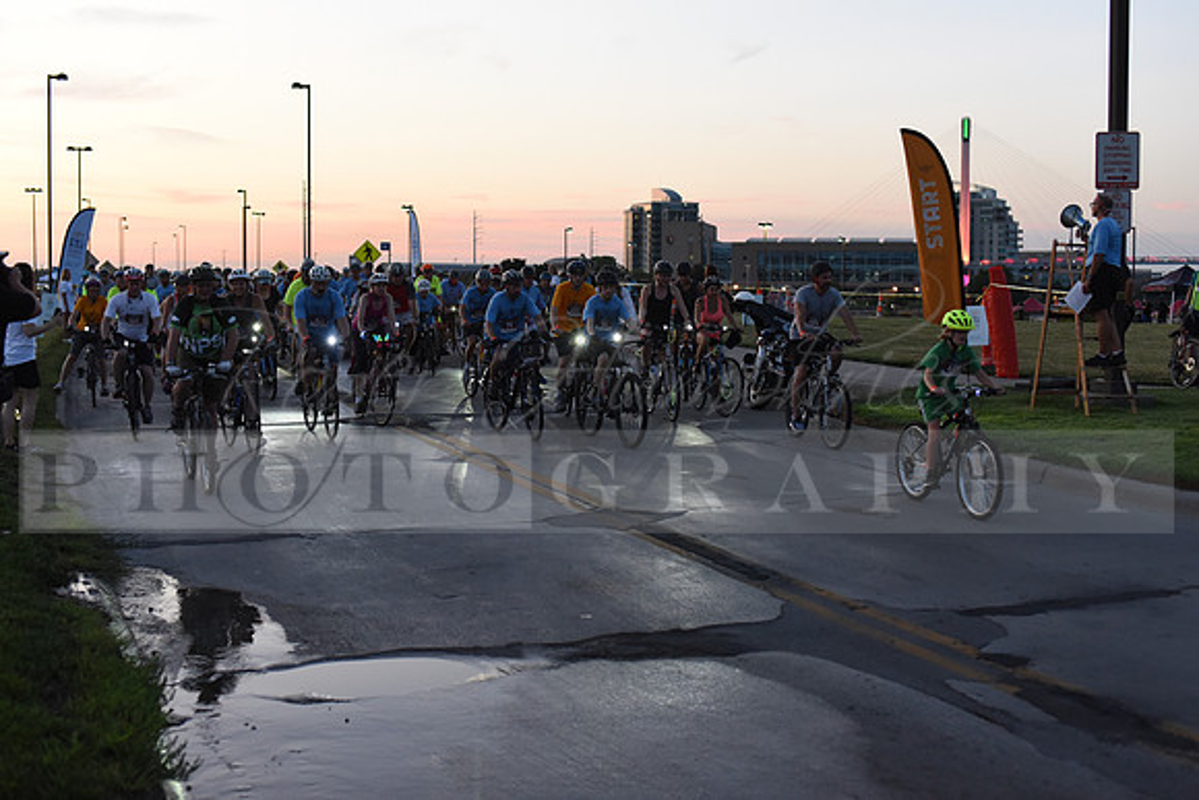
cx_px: 600
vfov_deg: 27.0
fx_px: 1666
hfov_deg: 39.6
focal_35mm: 50
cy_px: 400
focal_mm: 50
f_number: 2.8
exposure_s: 1/400
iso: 2500
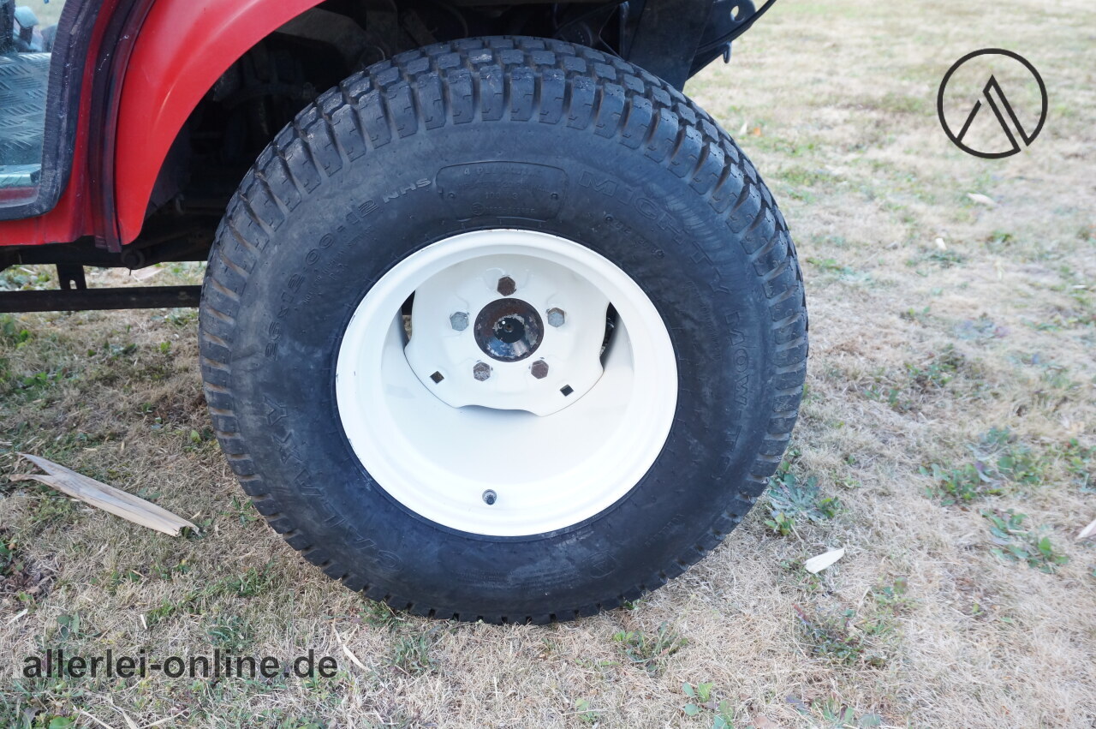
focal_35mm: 32
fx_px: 958
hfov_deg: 59.5
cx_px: 548
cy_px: 364
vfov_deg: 41.6
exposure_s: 1/125
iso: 800
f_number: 5.6
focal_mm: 21
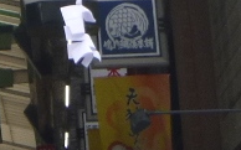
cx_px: -230
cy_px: -248
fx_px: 1503
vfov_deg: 5.5
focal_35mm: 229
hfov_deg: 8.7
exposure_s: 1/80
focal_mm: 7.3
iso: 100
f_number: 4.6
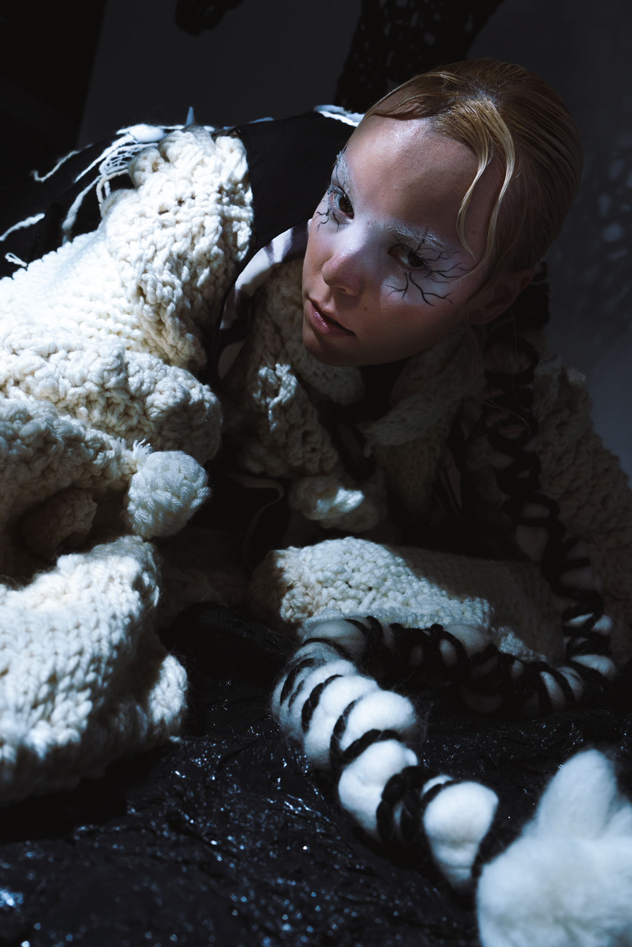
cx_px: 325
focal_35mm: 29
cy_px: 489
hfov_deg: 45.0
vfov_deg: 63.6
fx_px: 764
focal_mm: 28
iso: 100
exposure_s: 1/125
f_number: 6.3
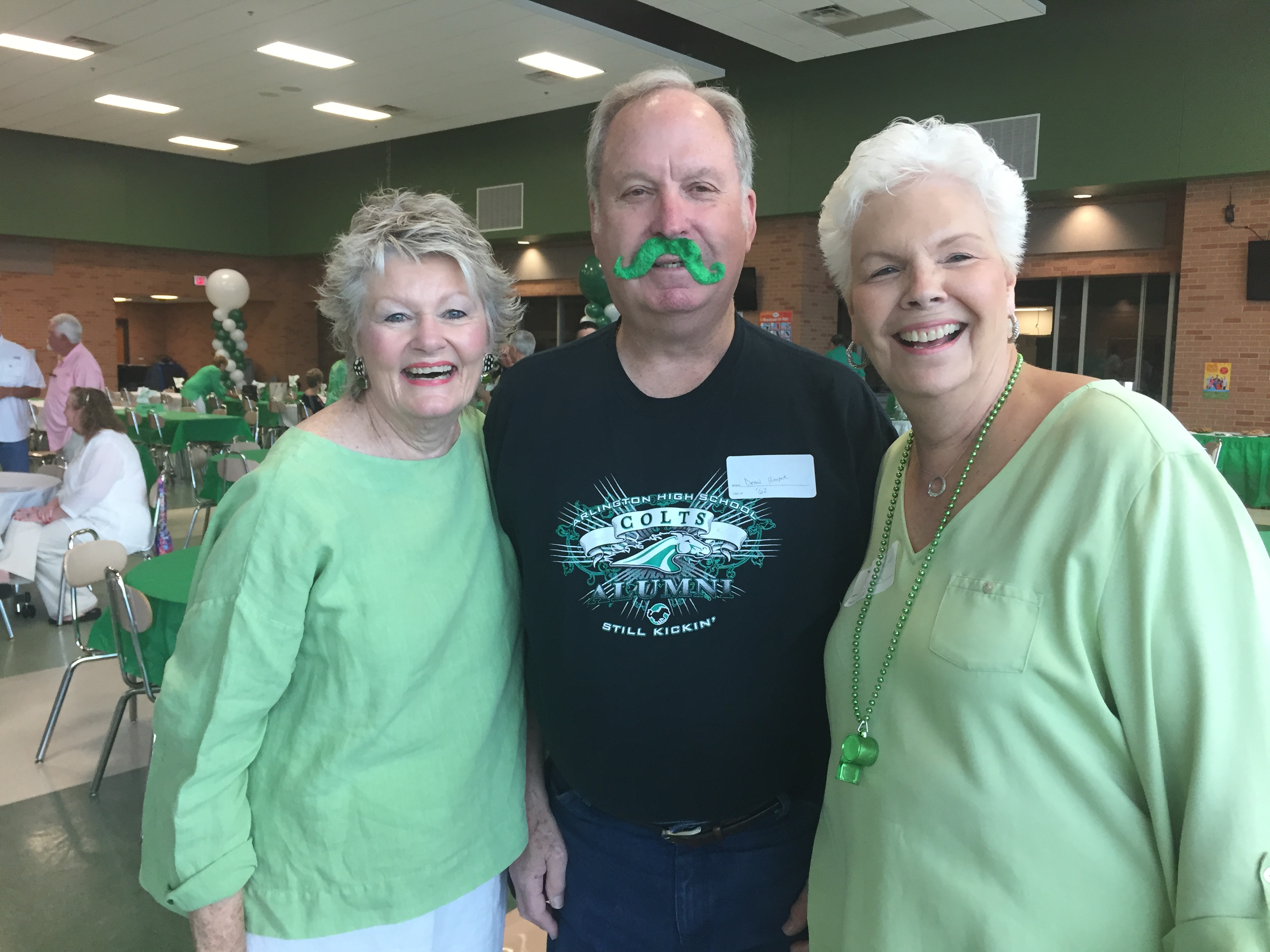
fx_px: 1064
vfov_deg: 48.2
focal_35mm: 29
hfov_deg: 61.7
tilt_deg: -5.8
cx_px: 635
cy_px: 476
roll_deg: -0.6
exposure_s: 1/30
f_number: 2.2
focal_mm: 4.15
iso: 40
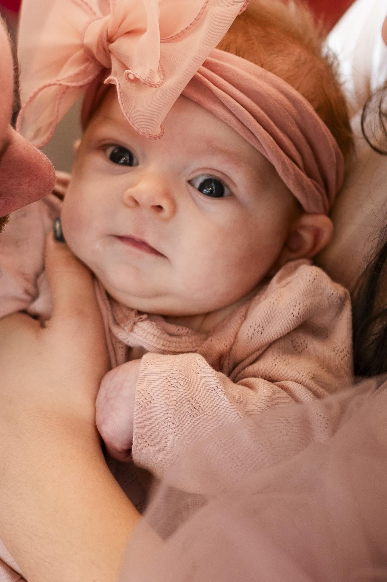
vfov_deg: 18.4
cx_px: 142
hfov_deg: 12.3
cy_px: 249
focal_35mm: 111
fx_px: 1792
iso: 125
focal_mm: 35
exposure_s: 1/125
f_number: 1.8
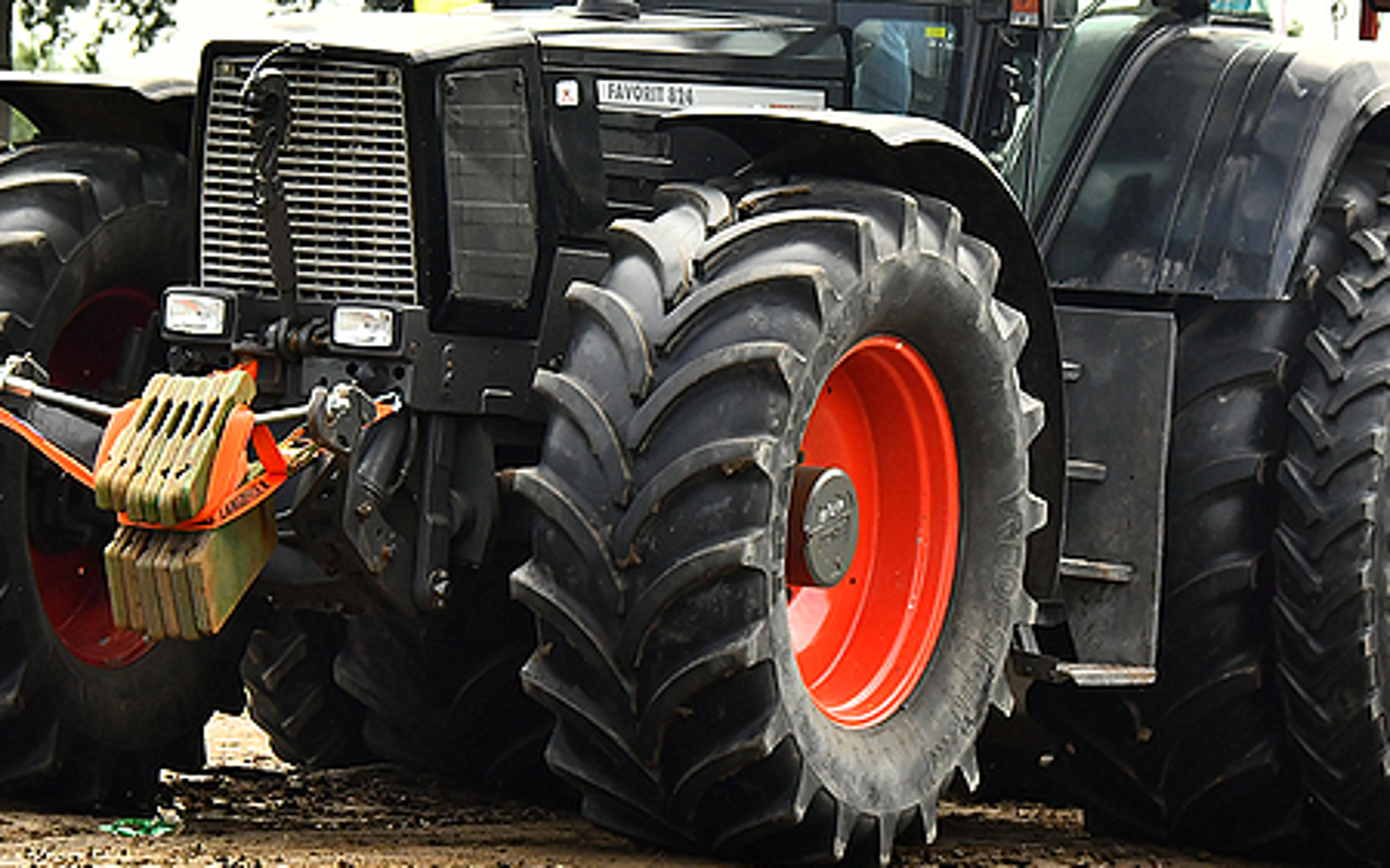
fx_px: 12873
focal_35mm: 340
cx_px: 720
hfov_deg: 6.2
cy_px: 267
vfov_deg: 3.9
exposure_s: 1/640
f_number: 9
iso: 500
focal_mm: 125
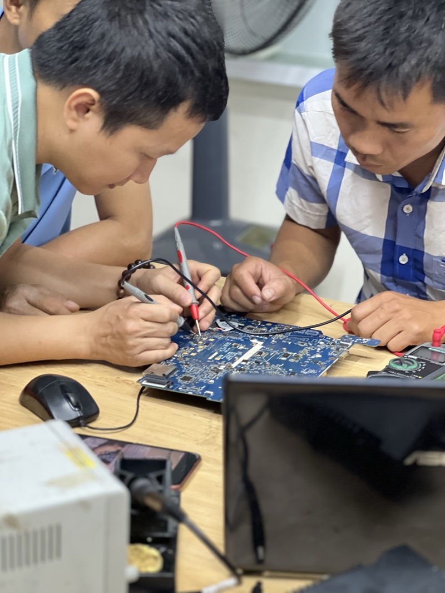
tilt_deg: -19.3
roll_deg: -1.1
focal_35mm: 77
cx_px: 222
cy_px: 296
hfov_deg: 19.1
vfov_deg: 25.3
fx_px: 1319
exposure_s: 1/33
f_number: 2.8
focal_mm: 9
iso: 160
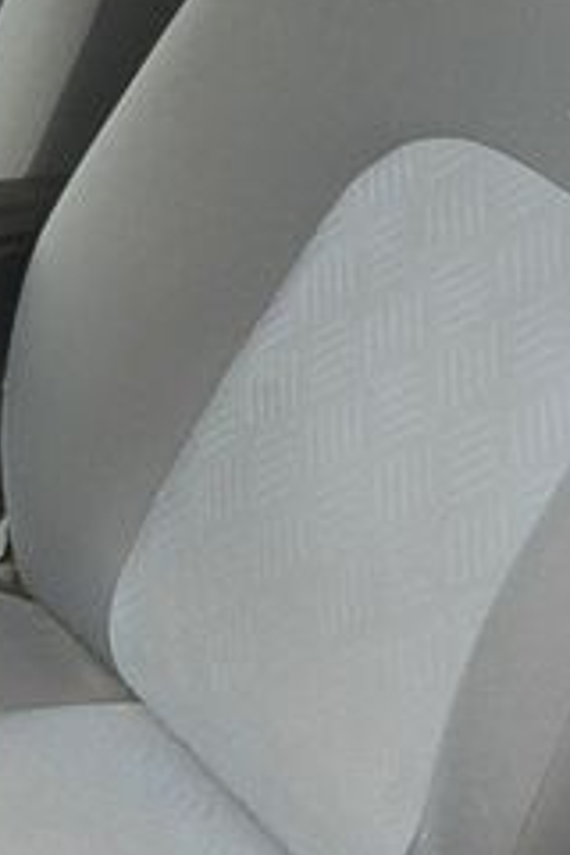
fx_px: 2731
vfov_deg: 17.8
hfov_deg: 11.8
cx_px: 4
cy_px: 454
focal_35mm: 115
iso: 200
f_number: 3.5
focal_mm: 10
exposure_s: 1/200
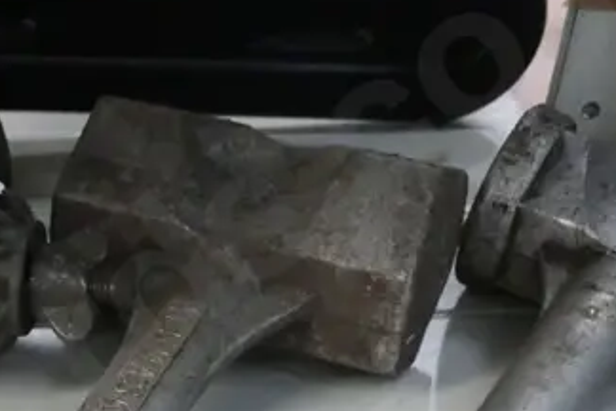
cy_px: 459
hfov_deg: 21.1
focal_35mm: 92
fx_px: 1574
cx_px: -55
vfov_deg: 14.5
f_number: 5.6
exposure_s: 1/125
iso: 6400
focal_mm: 14
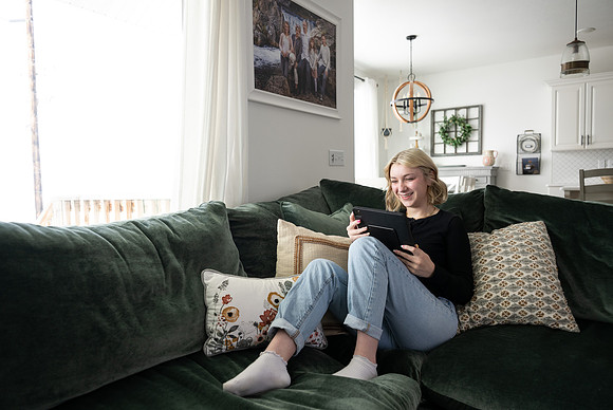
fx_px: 410
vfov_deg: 53.1
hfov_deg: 73.5
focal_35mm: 24
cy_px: 205
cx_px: 308
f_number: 2.8
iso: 200
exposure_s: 1/250
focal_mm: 24
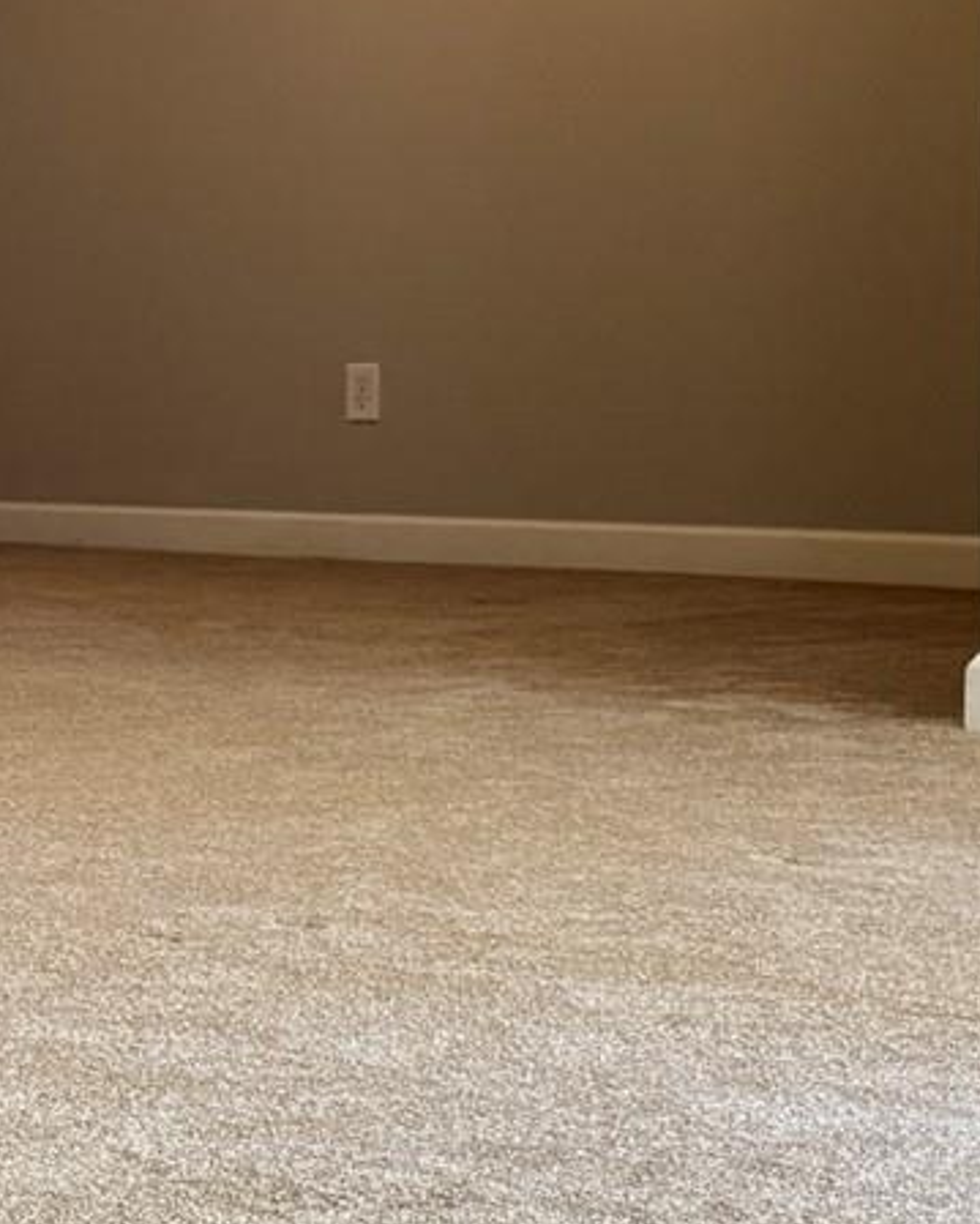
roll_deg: +0.1
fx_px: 3875
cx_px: -1103
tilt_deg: -2.2
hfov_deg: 12.4
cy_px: 451
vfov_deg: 17.9
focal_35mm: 107
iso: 320
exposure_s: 1/60
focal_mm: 6.76
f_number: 1.78
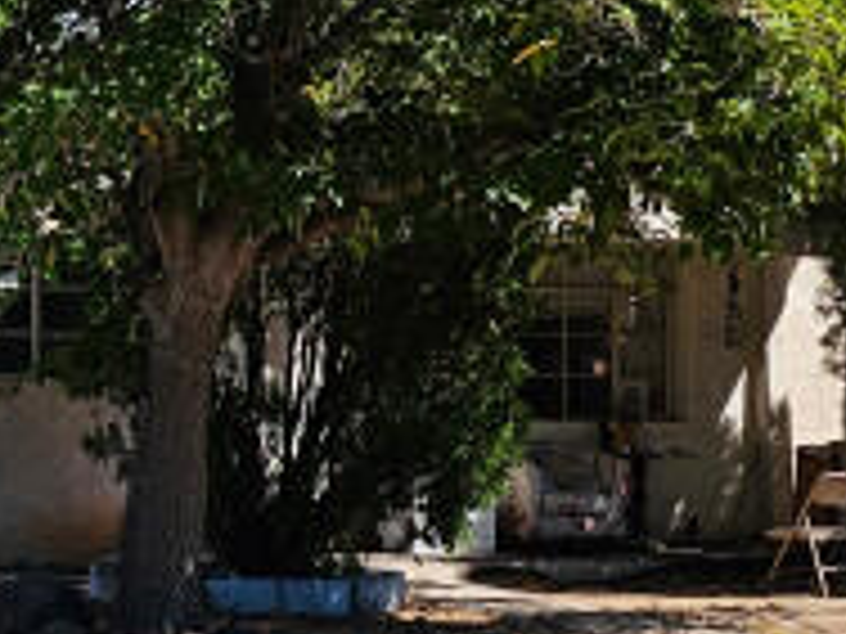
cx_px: -270
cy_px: 441
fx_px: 2395
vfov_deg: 15.1
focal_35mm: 98
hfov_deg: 18.6
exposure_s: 1/742
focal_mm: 6.3
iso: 10
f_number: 1.7
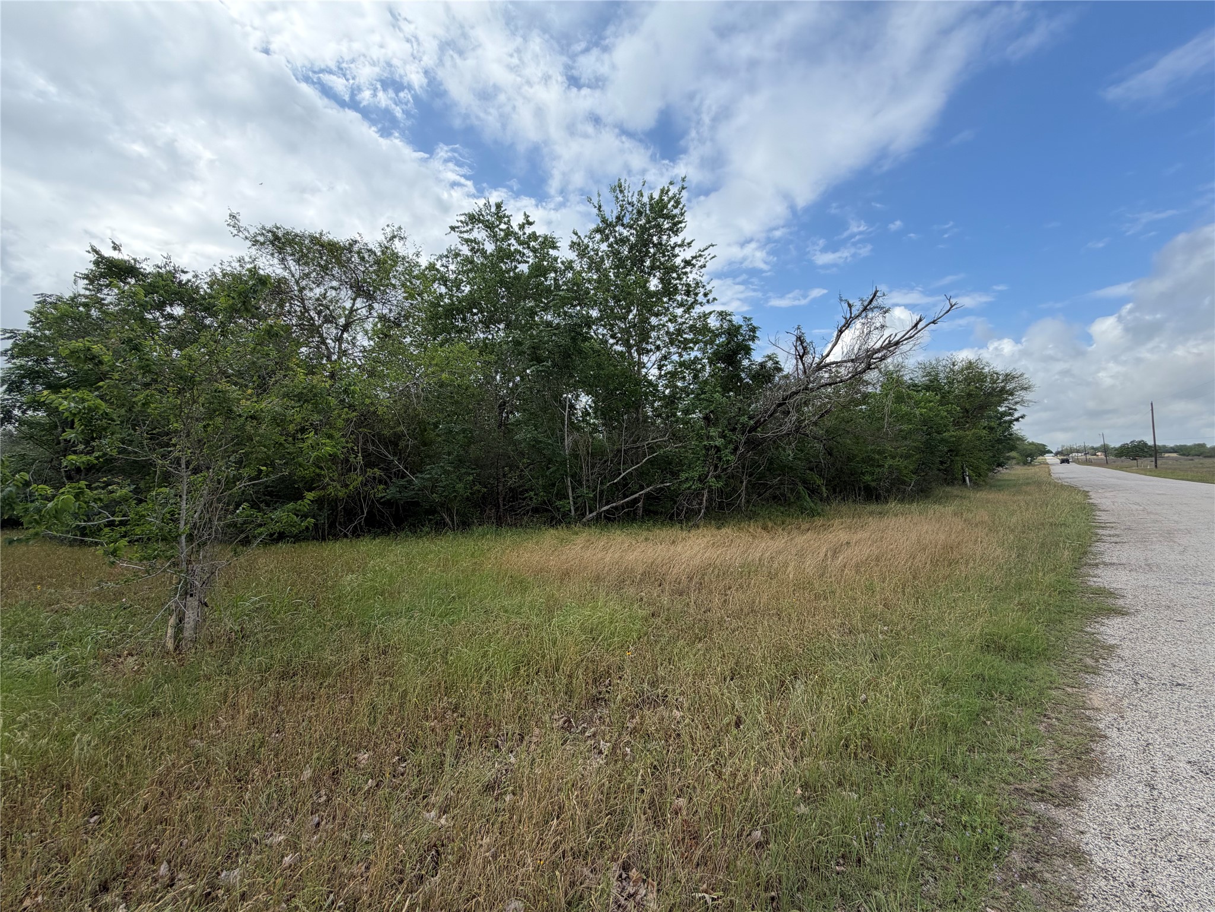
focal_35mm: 14
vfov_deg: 85.7
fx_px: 491
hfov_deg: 102.1
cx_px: 608
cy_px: 456
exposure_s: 1/770
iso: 25
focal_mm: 2.22
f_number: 2.2
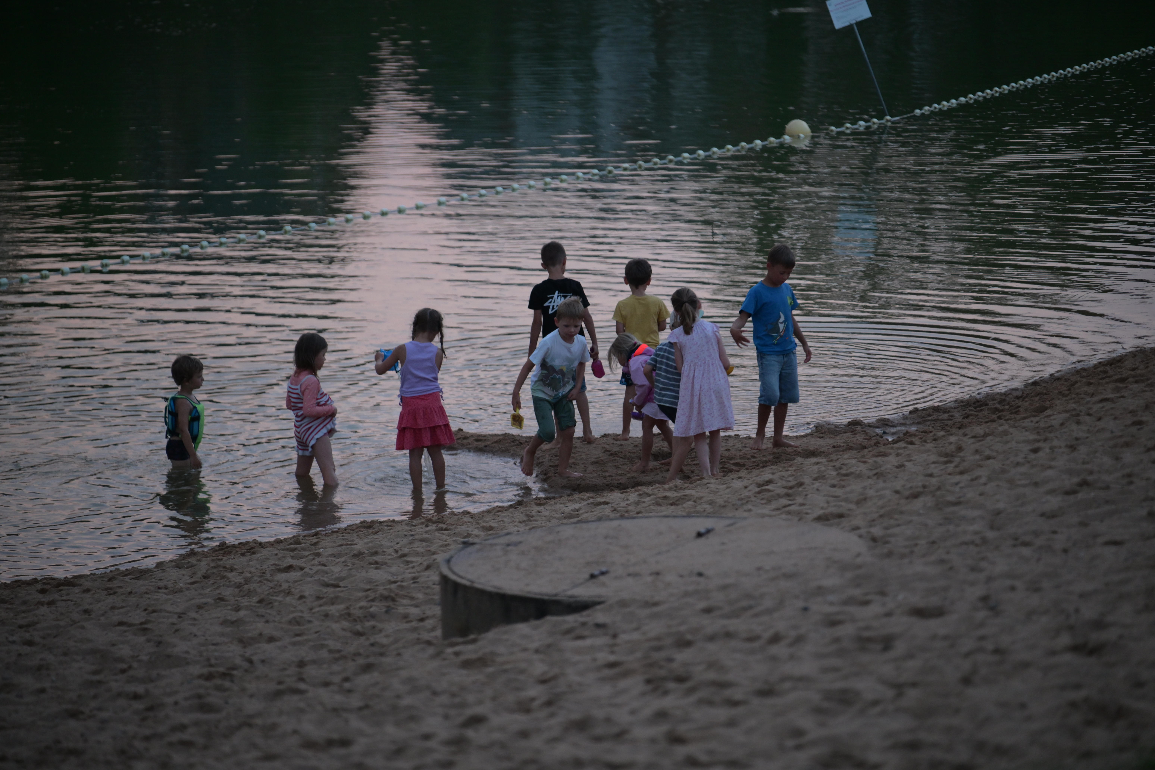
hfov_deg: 13.7
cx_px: 578
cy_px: 385
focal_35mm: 150
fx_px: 4812
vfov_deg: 9.1
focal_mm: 150
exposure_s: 1/320
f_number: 2.8
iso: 1250
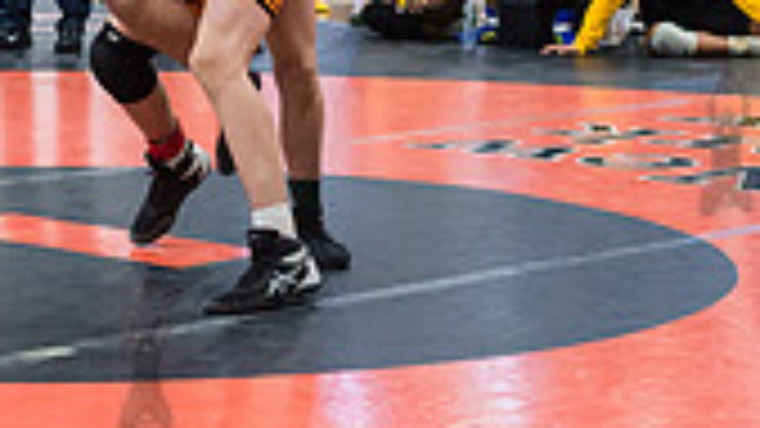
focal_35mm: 136
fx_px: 2740
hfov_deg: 15.7
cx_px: 144
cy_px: -83
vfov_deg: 8.8
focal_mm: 35
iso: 4000
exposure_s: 1/400
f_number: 3.5
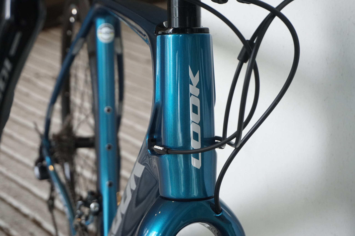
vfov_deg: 19.7
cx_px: 178
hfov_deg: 29.3
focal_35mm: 69
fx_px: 680
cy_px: 118
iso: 1600
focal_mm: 46
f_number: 5.6
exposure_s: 1/40
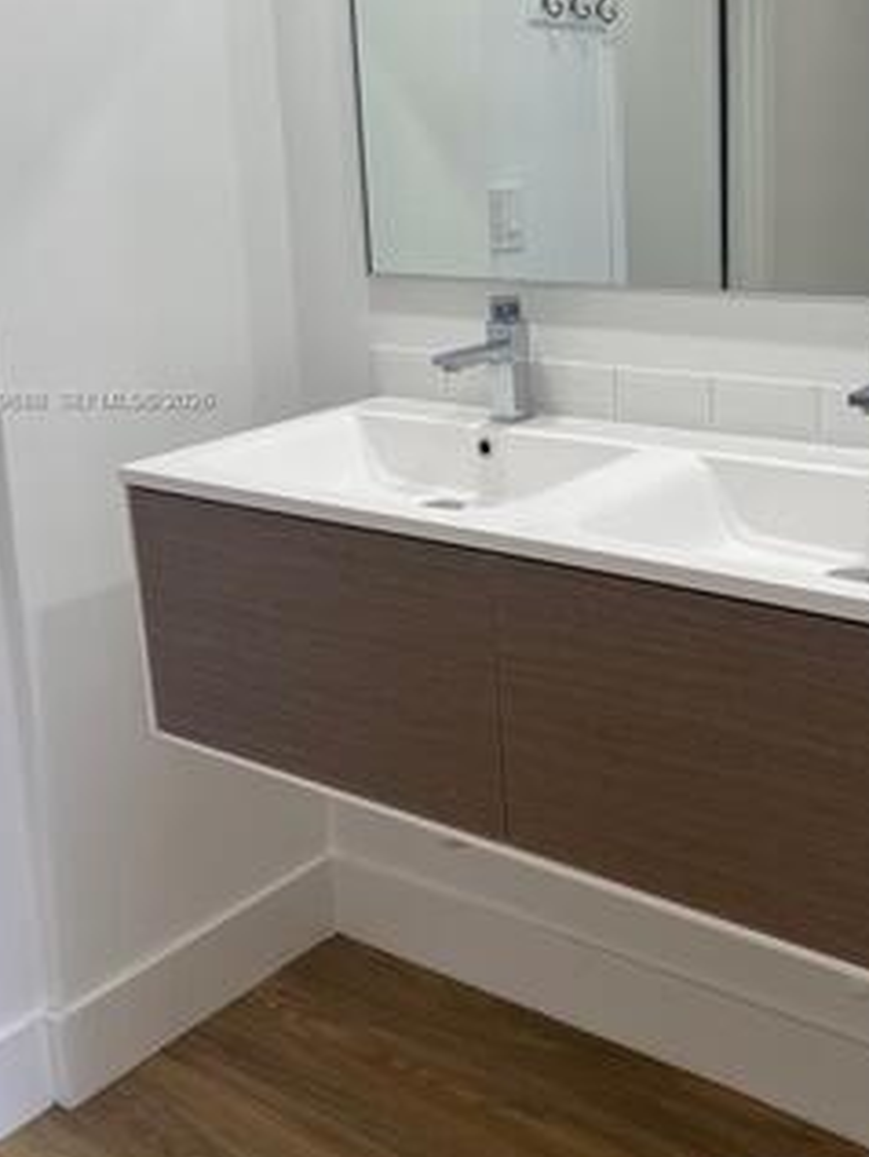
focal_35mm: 41
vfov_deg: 45.2
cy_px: 401
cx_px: 615
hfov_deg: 34.6
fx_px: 1371
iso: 32
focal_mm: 5.7
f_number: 1.5
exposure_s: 1/137
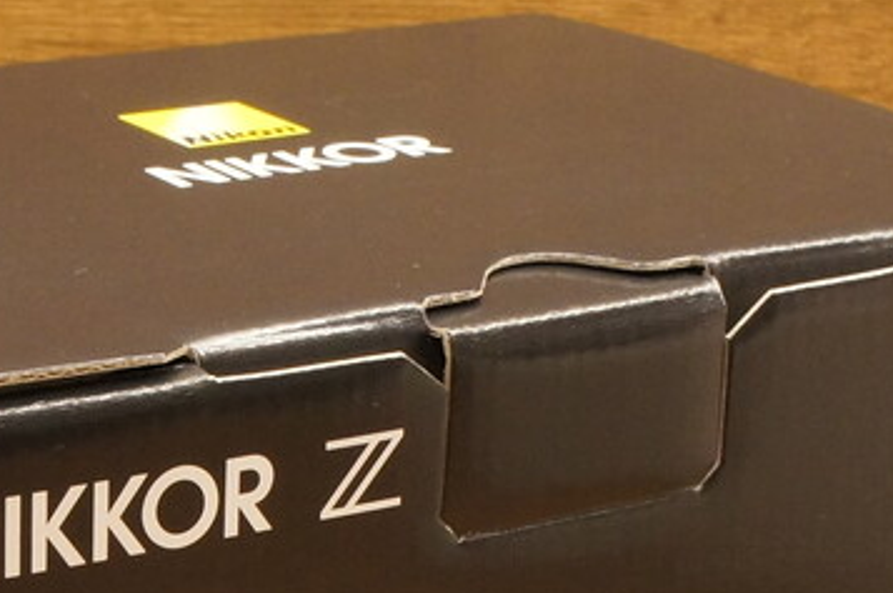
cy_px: 744
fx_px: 2997
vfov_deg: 11.1
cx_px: 225
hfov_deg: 16.9
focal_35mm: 121
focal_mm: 24
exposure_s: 1/30
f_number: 11
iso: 1600
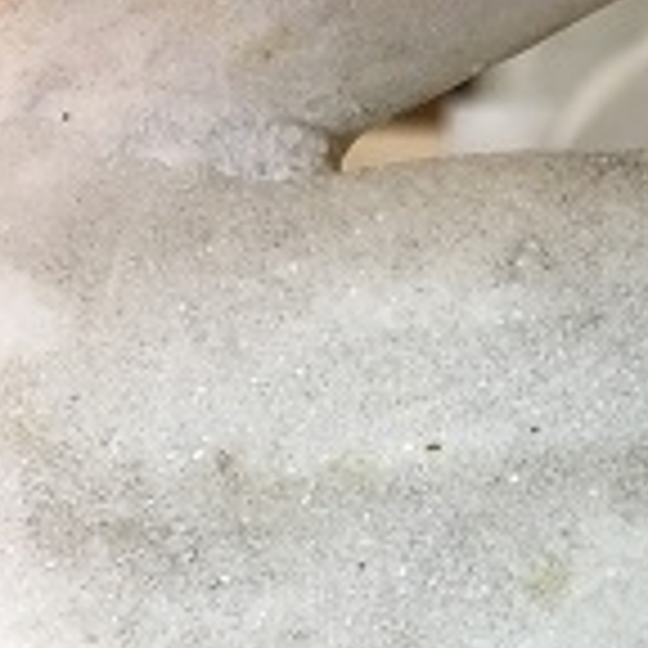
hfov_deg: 23.3
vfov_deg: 23.6
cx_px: 644
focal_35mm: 71
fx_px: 1504
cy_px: 598
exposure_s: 1/30
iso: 125
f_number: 2.2
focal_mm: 4.15
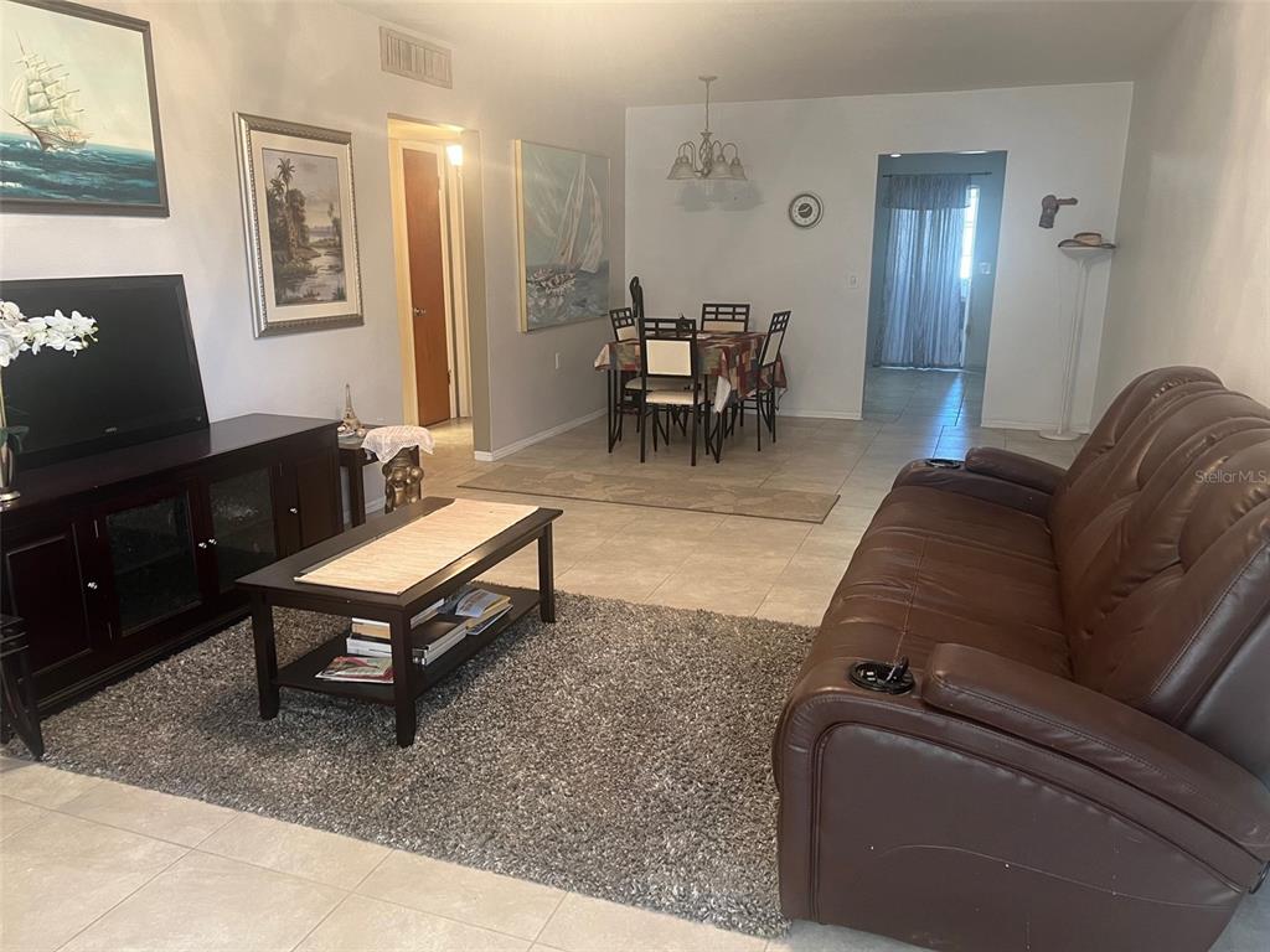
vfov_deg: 53.1
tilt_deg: -14.2
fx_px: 954
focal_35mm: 26
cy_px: 476
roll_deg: +0.7
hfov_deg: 67.3
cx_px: 635
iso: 250
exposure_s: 1/60
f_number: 1.5
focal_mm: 5.7
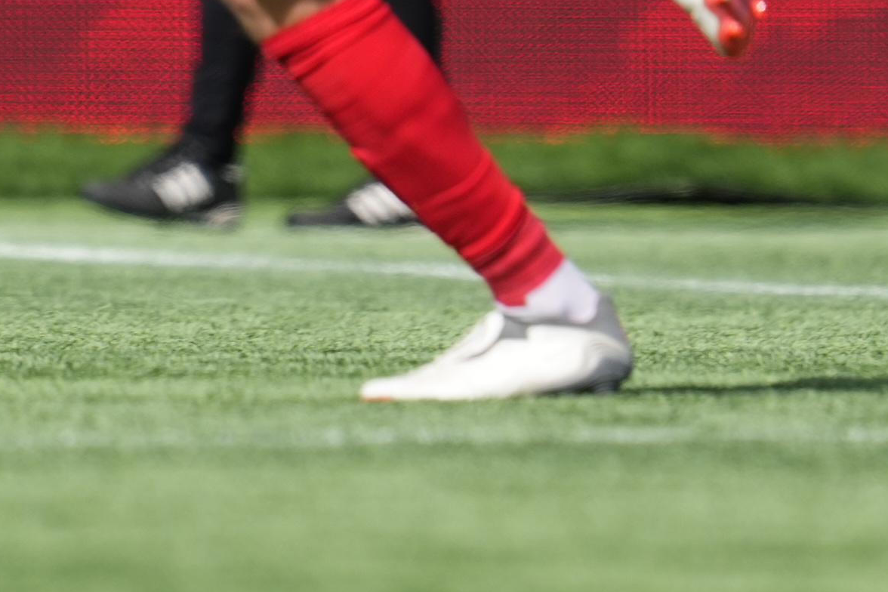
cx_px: 1466
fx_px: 50735
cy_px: -258
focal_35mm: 2057
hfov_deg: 1.0
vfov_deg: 0.7
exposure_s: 1/1600
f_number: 5.6
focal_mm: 560
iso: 250
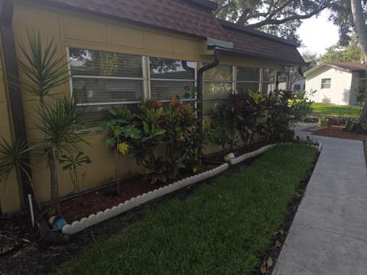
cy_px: 138
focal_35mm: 23
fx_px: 244
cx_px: 184
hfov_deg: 74.0
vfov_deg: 58.8
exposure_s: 1/207
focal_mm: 6.3
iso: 12
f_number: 1.7
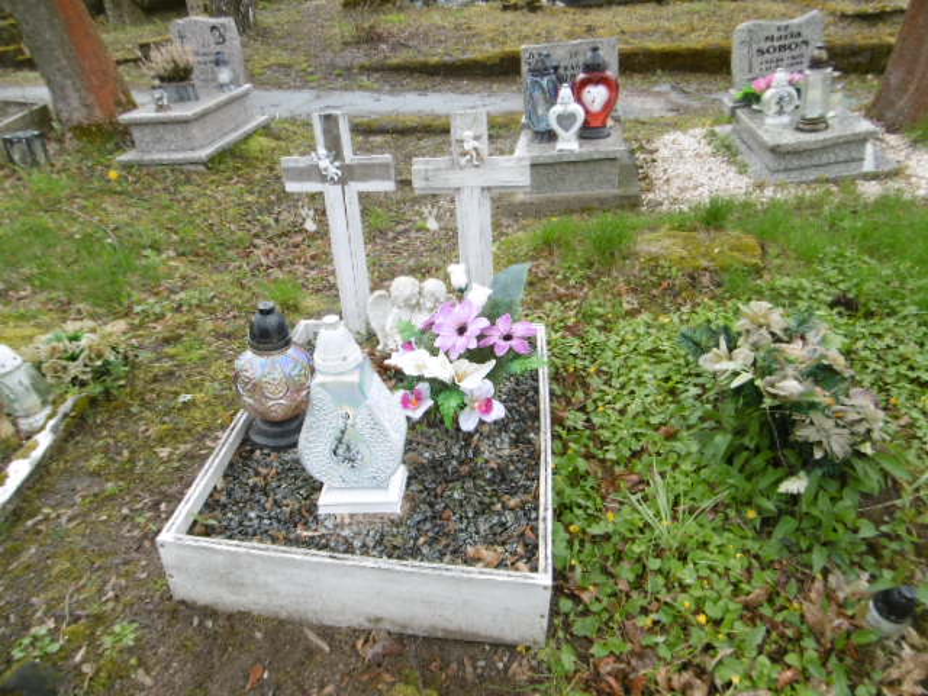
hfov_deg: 71.6
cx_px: 464
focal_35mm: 24
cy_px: 348
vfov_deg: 56.8
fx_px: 643
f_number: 3.1
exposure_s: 1/200
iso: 100
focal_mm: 4.3
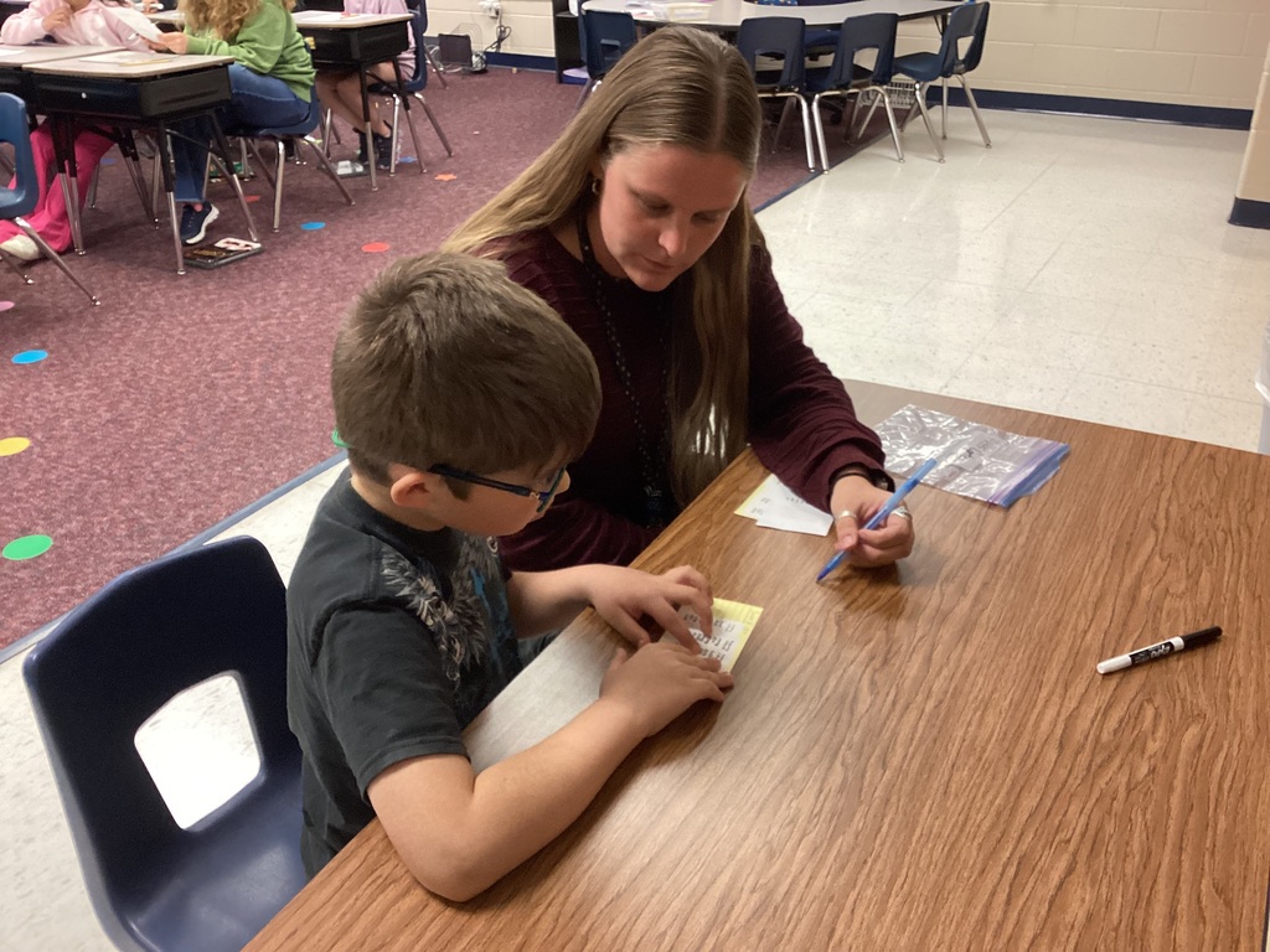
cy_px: 476
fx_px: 1137
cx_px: 635
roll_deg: +1.5
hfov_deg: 58.4
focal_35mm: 31
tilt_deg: -27.5
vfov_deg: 45.4
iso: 160
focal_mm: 3.3
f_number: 2.4
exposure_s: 1/60
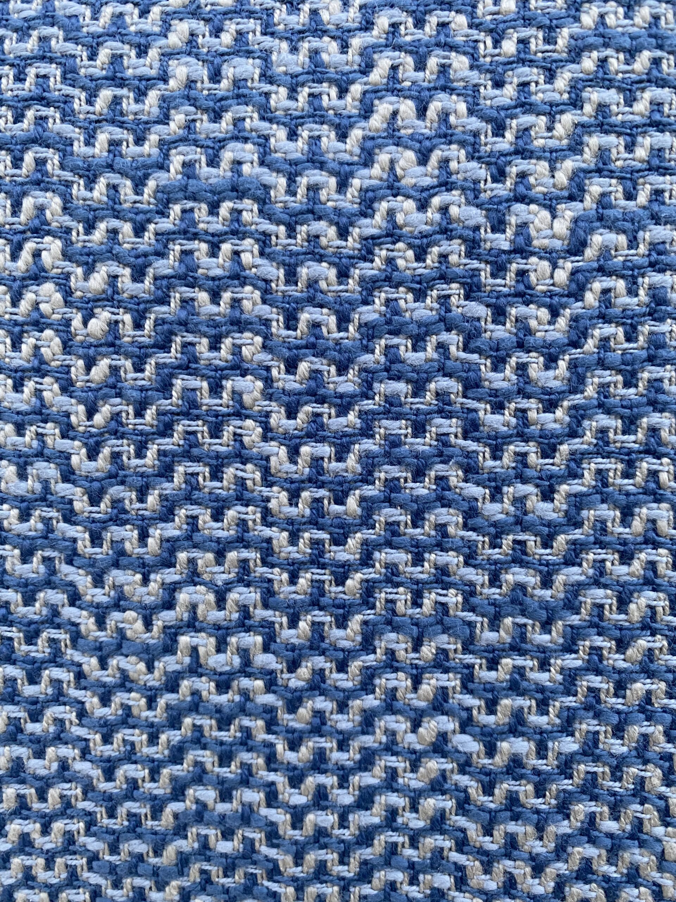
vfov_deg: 67.3
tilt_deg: -28.4
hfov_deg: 53.1
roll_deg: +3.1
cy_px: 451
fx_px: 677
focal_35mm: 26
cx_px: 338
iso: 125
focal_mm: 4.25
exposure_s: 1/71
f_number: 1.8
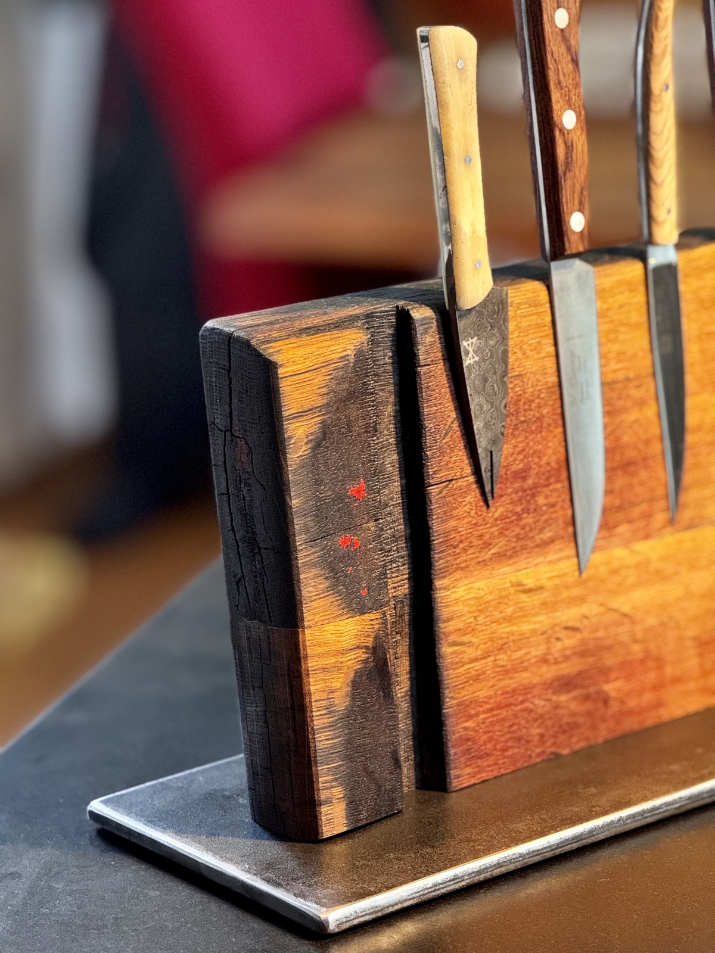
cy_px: 476
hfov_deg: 12.3
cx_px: 358
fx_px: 3305
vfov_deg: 16.4
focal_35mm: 120
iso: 500
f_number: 2.8
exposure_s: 1/33
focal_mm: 15.66
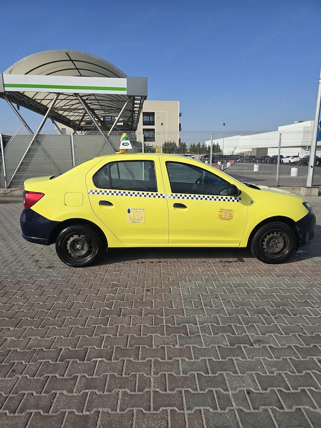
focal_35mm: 23
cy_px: 214
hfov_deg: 58.9
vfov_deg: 73.9
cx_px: 160
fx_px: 284
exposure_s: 1/1081
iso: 12
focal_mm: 6.3
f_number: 1.7
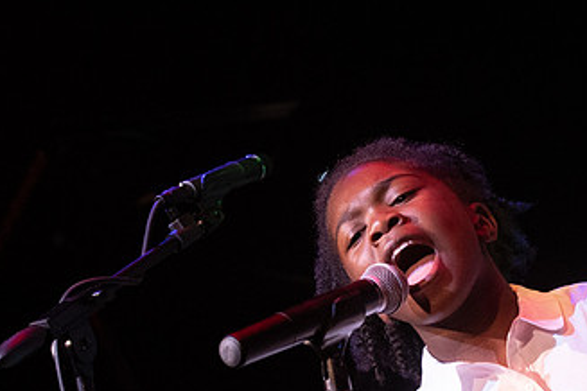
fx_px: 3832
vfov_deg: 5.8
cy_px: 279
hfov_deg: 8.8
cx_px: 409
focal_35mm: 235
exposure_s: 1/200
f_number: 4
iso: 3200
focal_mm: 80
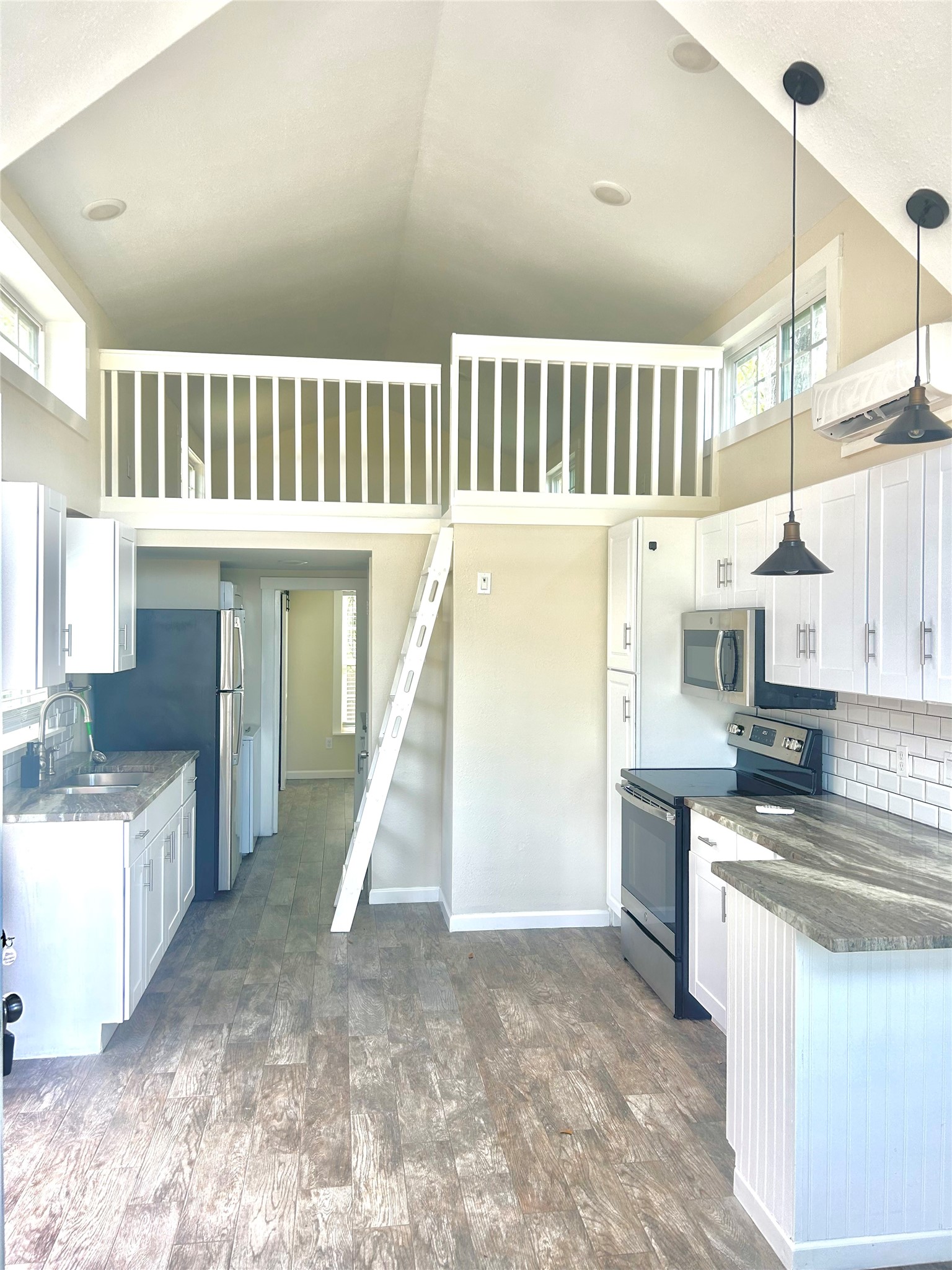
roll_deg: +0.4
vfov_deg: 67.3
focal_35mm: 26
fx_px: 953
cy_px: 635
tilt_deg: -0.4
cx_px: 476
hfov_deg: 53.1
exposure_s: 1/121
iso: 50
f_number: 1.5
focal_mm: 5.7
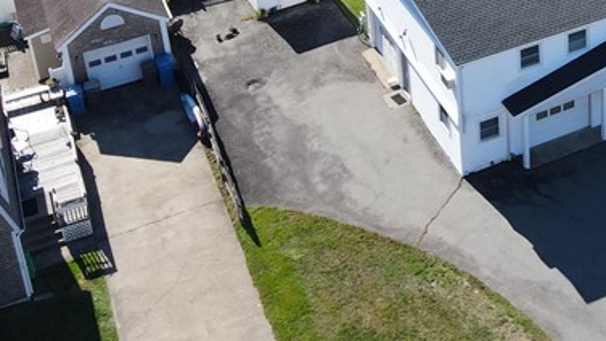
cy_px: -174
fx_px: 1141
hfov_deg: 27.8
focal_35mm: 71
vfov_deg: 15.6
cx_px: 622
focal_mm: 4.5
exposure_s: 1/350
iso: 100
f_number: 2.8
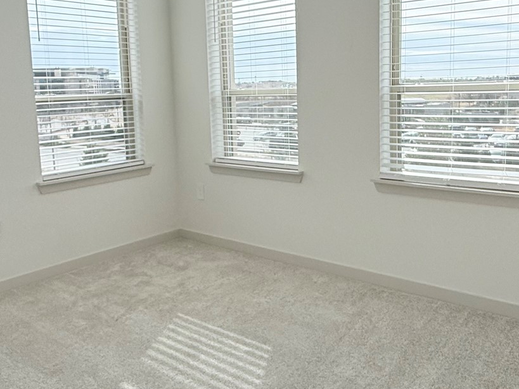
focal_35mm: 35
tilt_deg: -7.2
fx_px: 525
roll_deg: +1.0
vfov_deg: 40.5
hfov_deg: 52.6
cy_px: 153
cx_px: 284
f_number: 2.2
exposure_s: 1/1125
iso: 64
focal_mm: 2.22
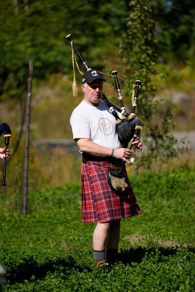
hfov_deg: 7.6
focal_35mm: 180
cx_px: 98
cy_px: 146
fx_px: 1462
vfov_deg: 11.4
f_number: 2.8
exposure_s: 1/2500
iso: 125
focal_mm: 180
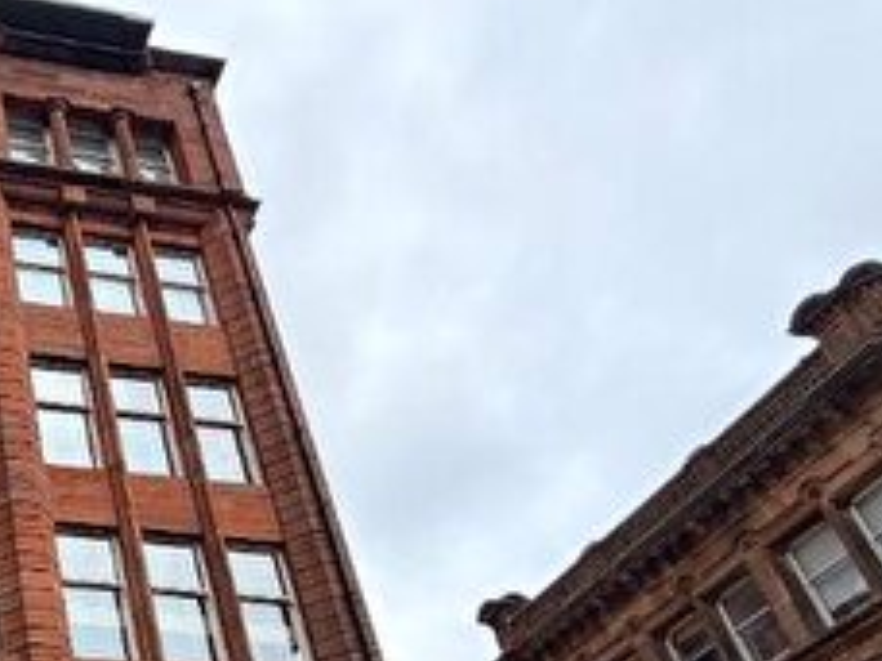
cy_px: 702
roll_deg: +1.5
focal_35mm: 43
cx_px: -143
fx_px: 1096
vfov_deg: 30.5
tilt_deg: +30.2
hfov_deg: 35.7
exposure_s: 1/770
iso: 32
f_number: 2.2
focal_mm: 2.22
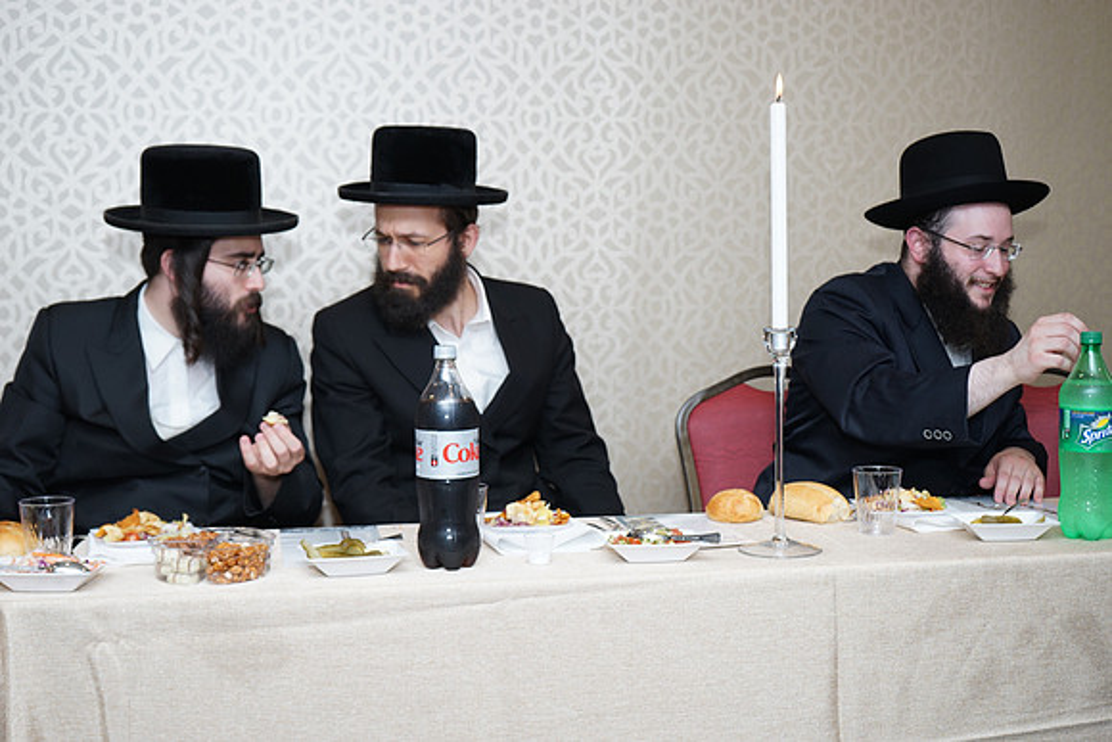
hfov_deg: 41.1
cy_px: 371
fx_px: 1483
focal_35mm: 48
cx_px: 556
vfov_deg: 28.1
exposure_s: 1/125
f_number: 5.6
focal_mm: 48
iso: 640
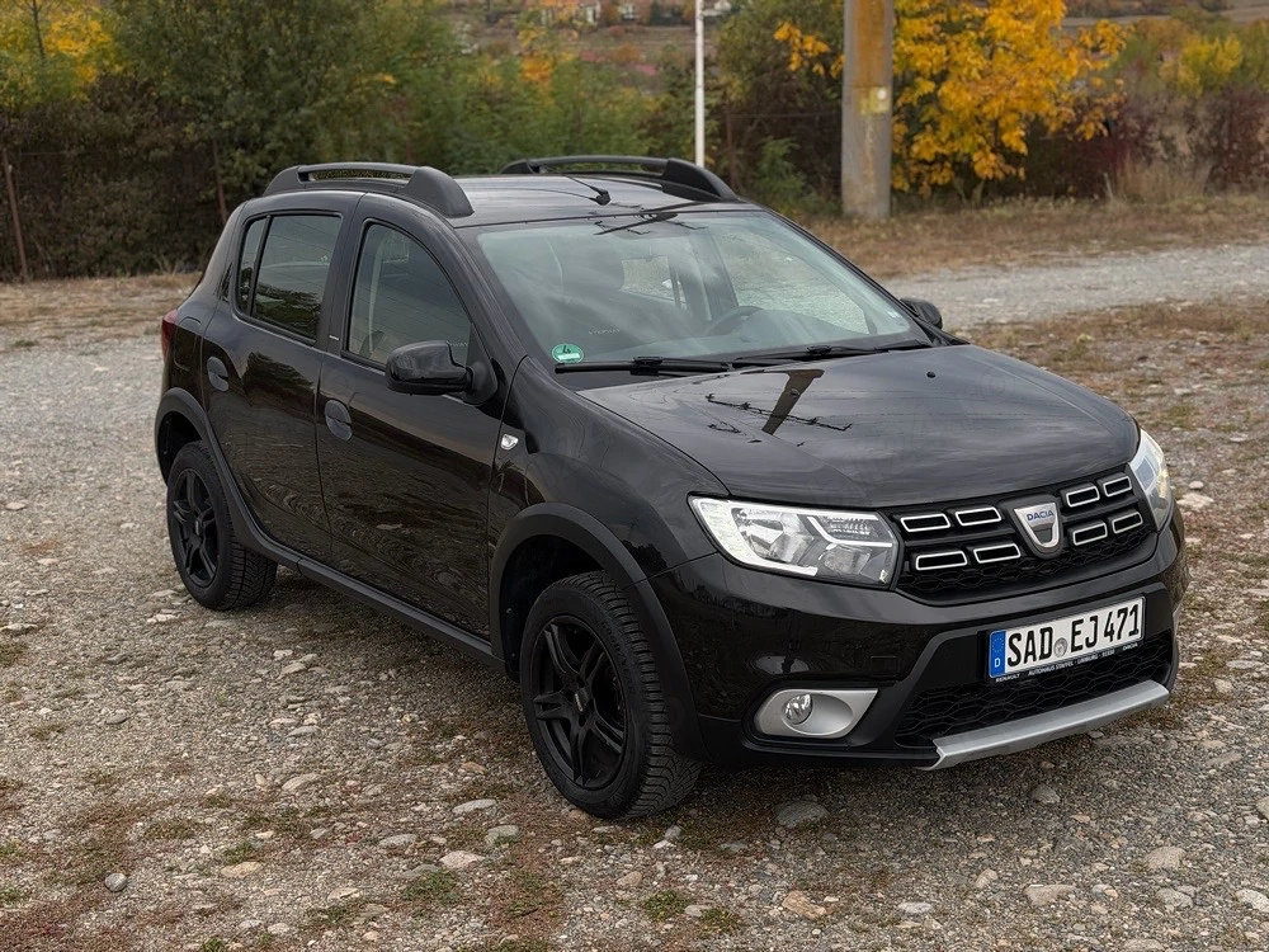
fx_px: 1760
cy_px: 476
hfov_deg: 39.7
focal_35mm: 48
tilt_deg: -10.7
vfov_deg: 30.3
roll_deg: +1.5
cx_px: 634
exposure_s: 1/1185
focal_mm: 6.76
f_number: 1.78
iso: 80
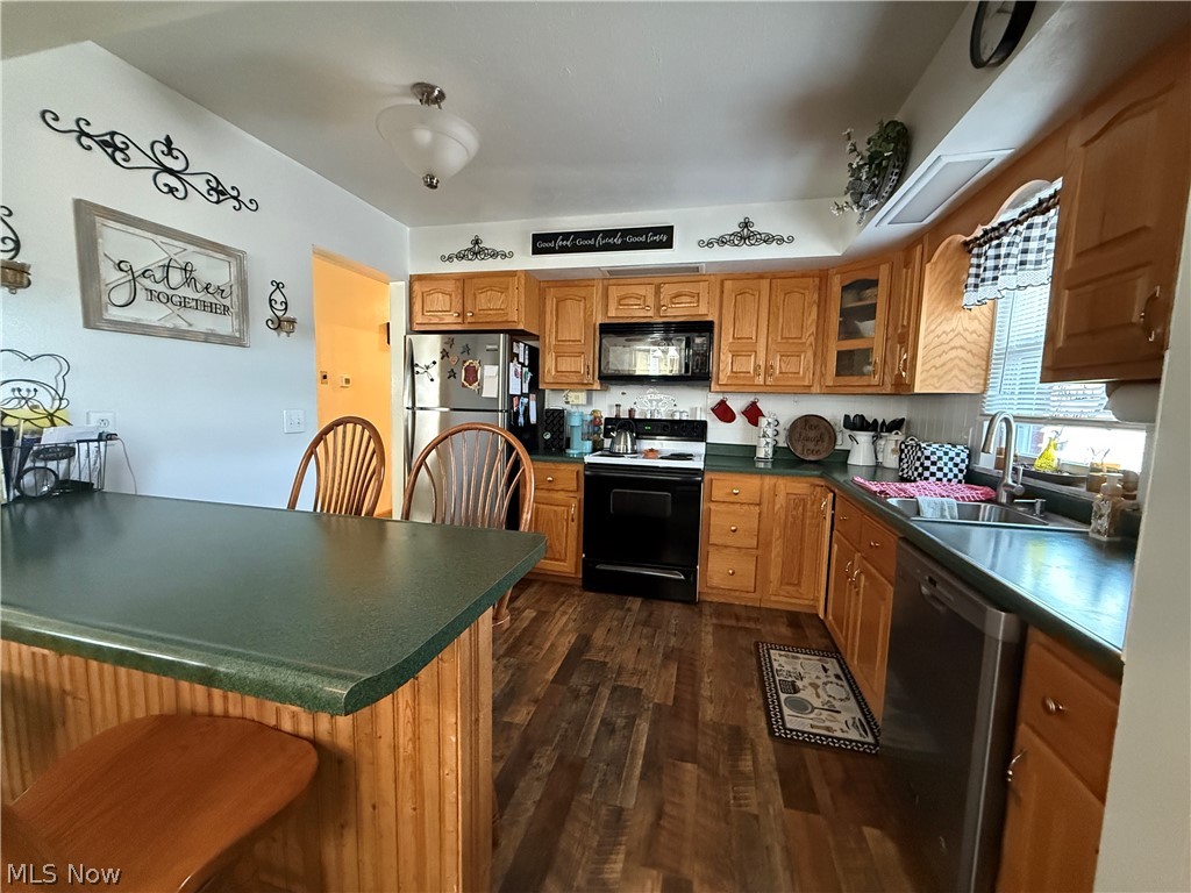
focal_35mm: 14
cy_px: 446
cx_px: 596
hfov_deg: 102.1
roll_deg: -1.1
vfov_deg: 85.7
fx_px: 482
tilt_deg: -5.4
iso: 1000
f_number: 2.2
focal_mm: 2.22
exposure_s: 1/60
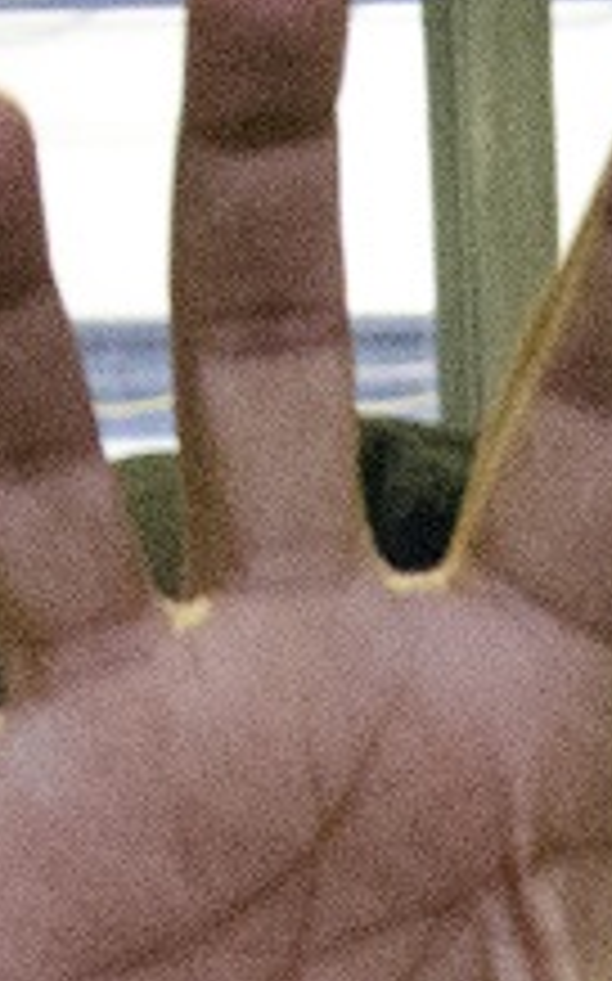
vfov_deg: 10.5
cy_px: 891
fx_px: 5318
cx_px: 904
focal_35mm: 199
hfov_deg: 6.5
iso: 6400
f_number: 5.6
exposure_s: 1/100
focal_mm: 18
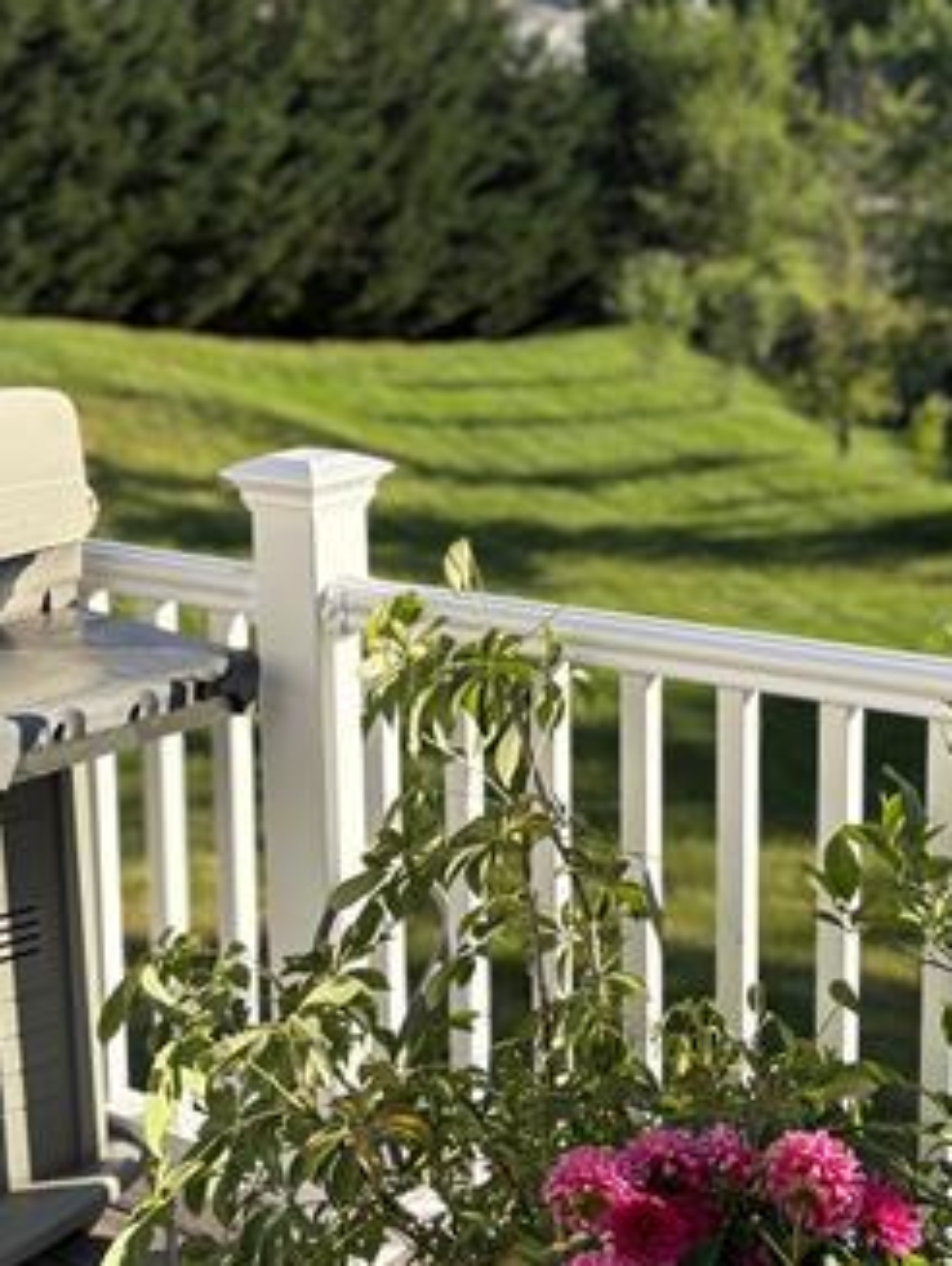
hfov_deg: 24.0
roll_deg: +0.7
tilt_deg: -11.4
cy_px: 542
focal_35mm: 61
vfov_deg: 31.6
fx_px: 2232
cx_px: 615
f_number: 1.6
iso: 50
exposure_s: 1/1799
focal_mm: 5.96
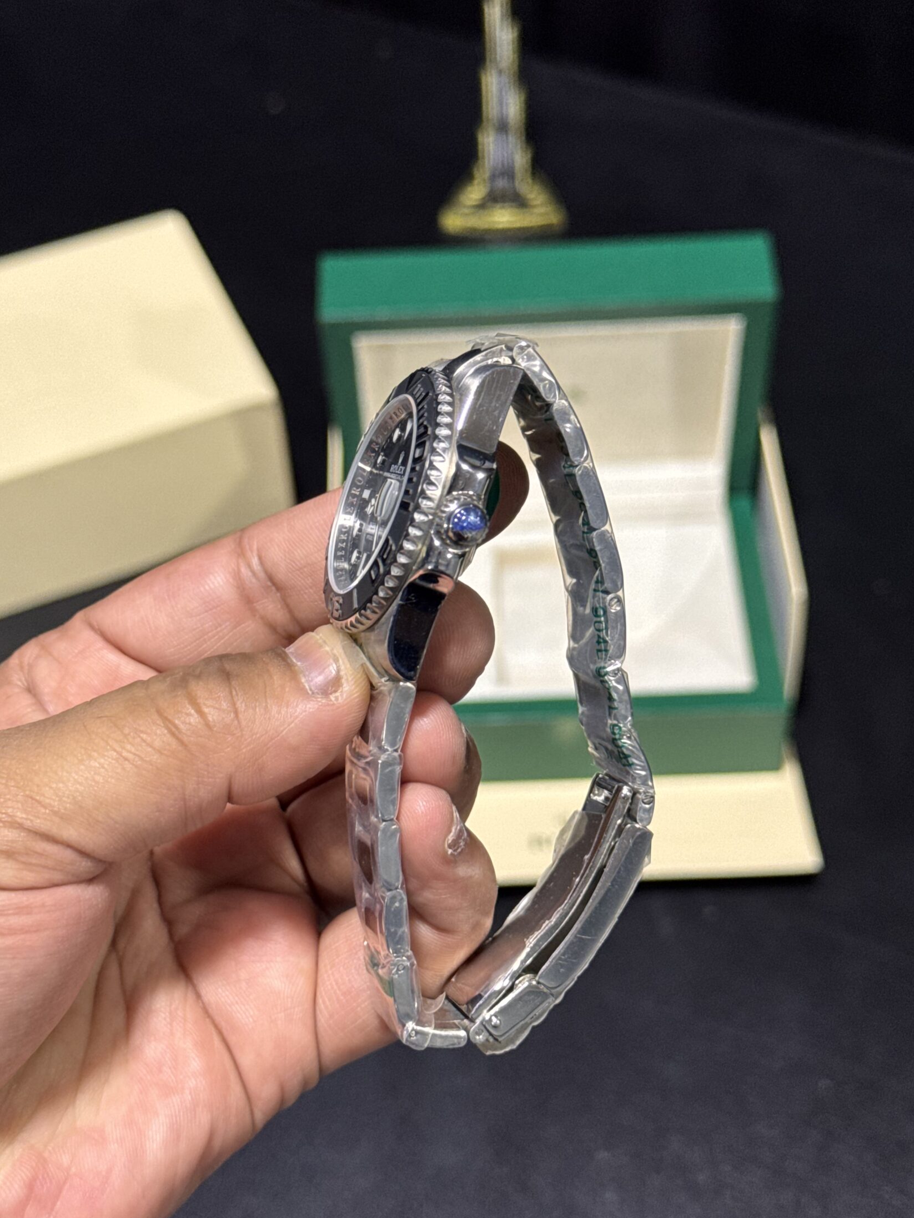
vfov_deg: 34.3
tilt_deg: -47.8
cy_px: 577
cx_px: 435
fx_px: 1971
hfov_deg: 26.1
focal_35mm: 56
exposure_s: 1/50
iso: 125
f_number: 1.78
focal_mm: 6.76
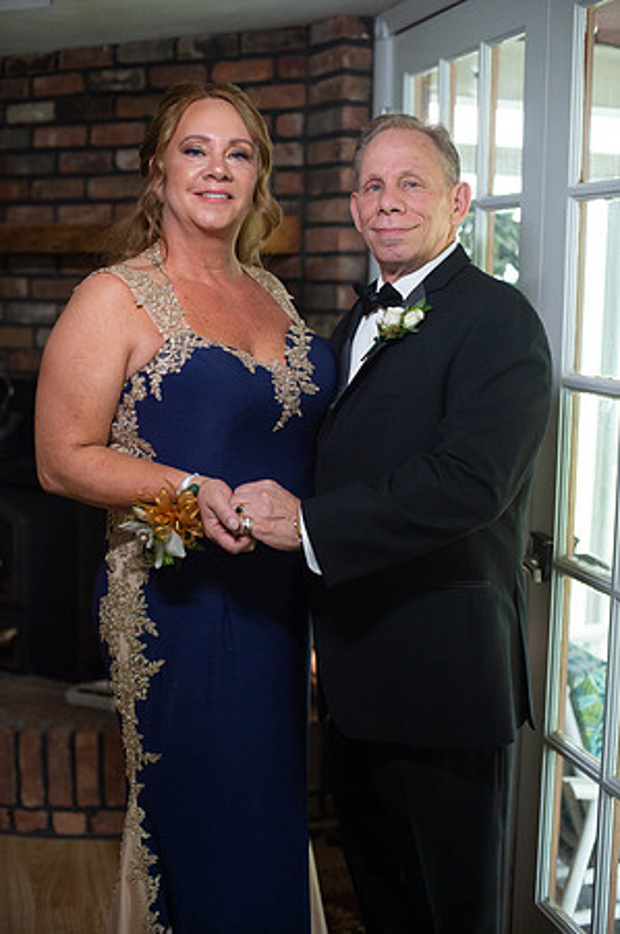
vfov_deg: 39.6
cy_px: 467
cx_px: 310
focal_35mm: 50
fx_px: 1295
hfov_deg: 26.9
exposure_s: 1/400
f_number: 2.5
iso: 1000
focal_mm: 50
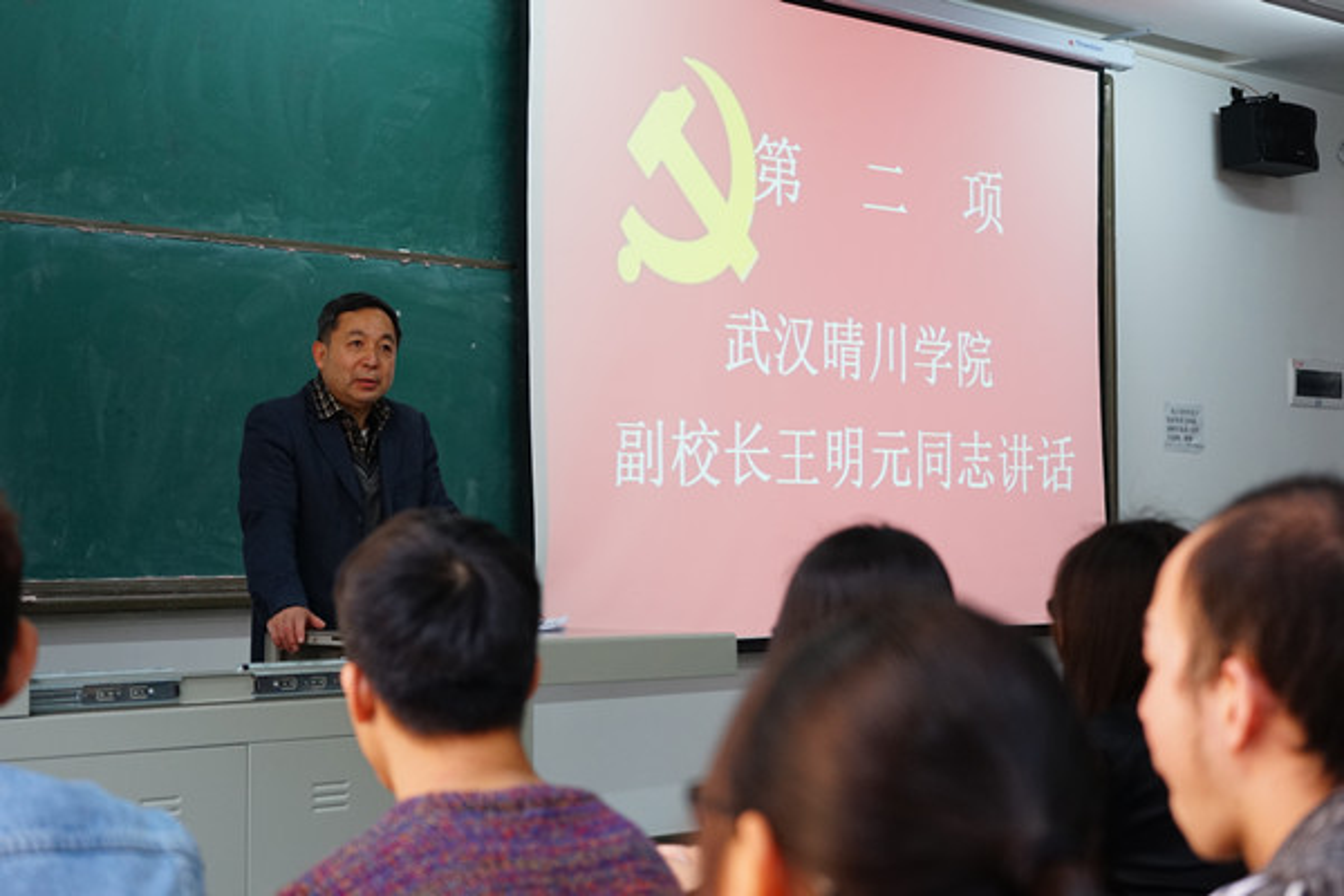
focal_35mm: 60
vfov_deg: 22.6
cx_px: 672
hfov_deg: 33.4
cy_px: 448
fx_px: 2240
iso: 1000
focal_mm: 60
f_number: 5
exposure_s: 1/60
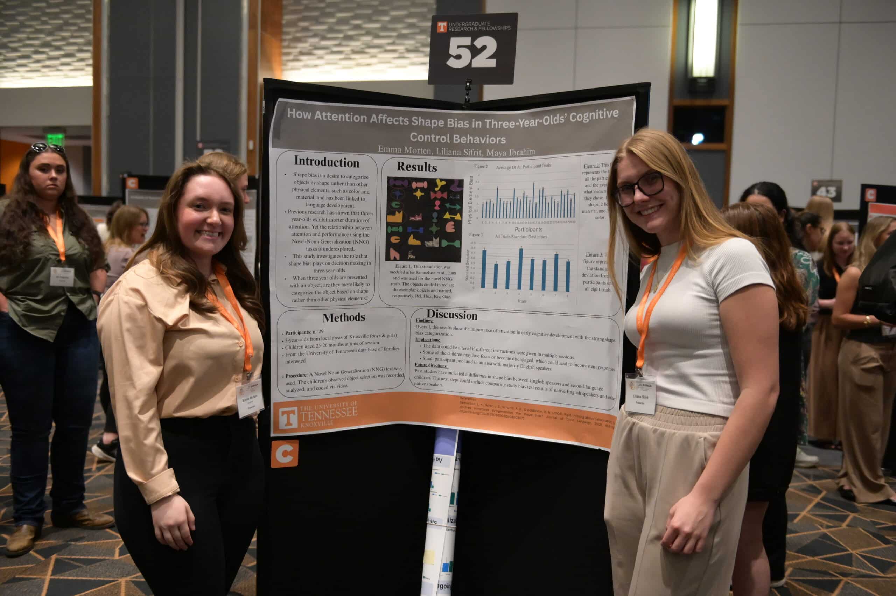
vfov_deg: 41.1
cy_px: 298
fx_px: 796
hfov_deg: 58.8
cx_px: 448
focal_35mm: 32
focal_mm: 32
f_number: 3.2
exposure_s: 1/1250
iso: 5000
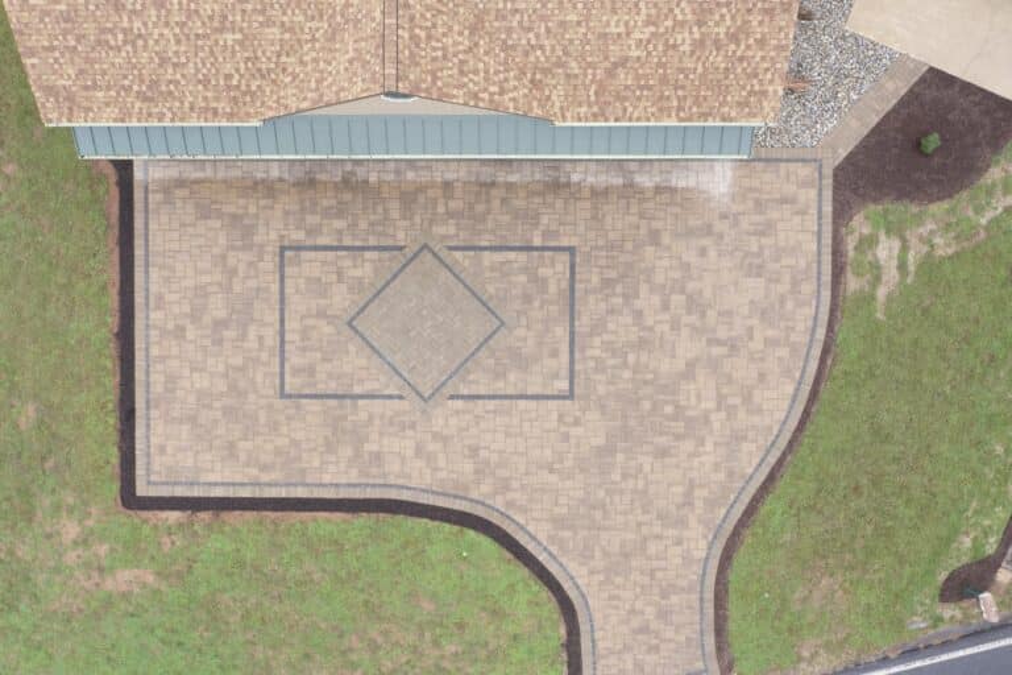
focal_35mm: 28
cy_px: 338
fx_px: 787
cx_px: 506
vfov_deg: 46.4
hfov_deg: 65.5
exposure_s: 1/160
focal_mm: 10.26
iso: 100
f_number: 4.5
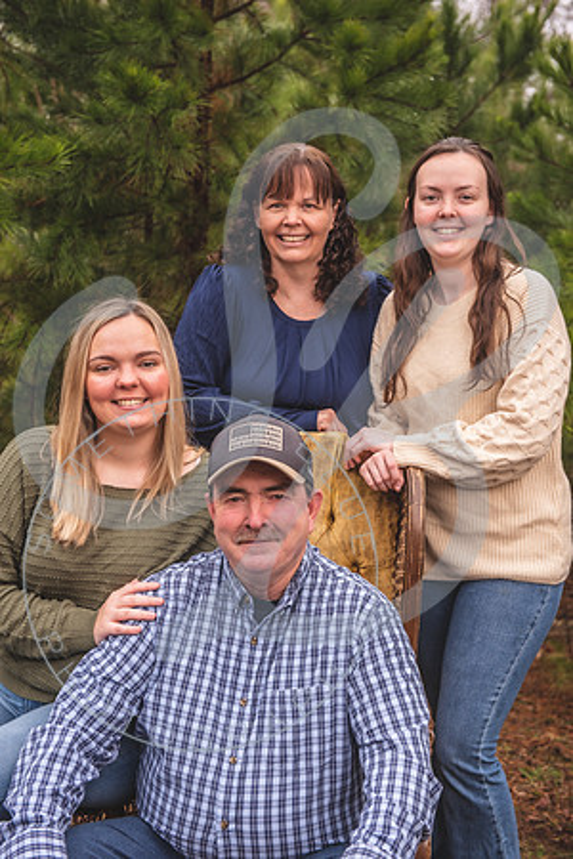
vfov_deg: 35.6
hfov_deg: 24.2
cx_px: 286
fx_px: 1337
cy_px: 430
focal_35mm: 56
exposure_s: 1/160
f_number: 5.6
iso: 200
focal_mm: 56
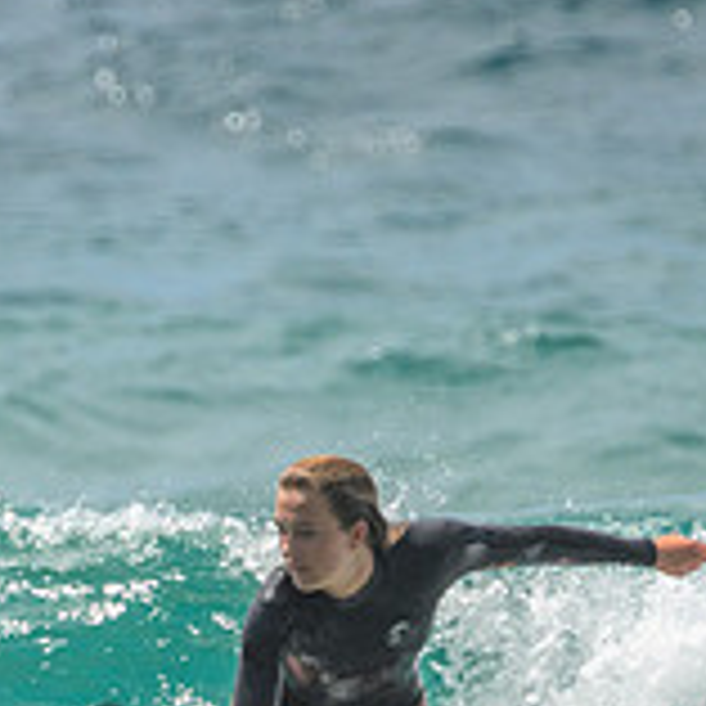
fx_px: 57825
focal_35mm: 2506
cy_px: 735
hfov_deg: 0.7
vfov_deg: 0.7
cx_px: 58
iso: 800
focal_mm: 800
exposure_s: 1/2000
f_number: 11
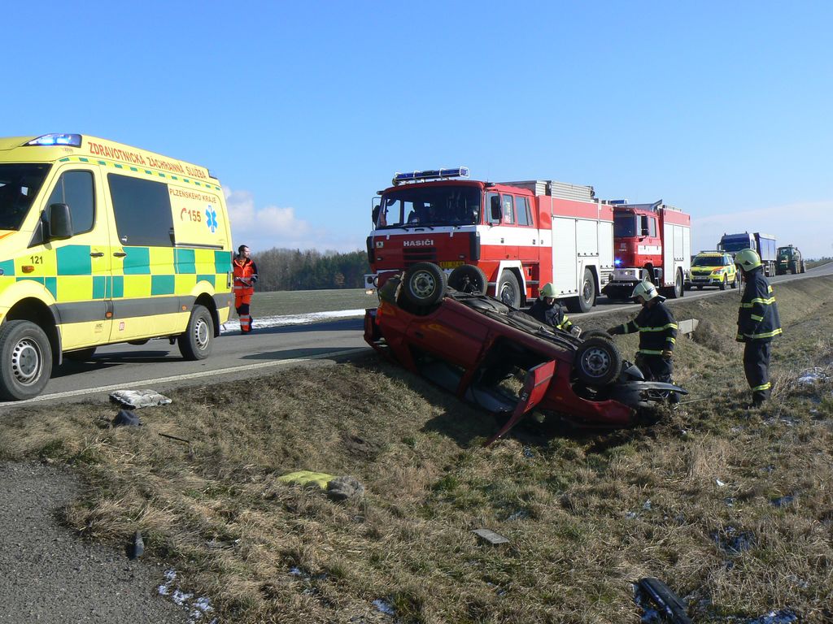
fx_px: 866
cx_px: 416
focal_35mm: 36
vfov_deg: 39.7
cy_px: 312
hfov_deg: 51.4
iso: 80
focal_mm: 6
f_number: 6.3
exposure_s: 1/400
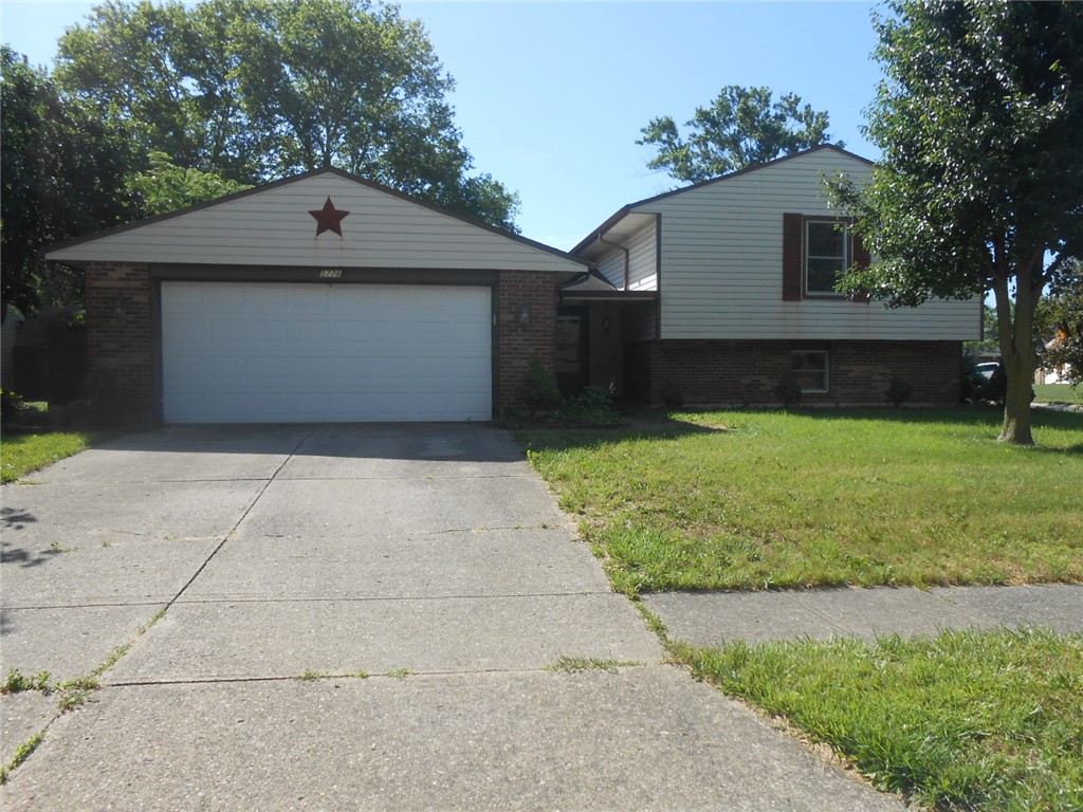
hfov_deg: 67.3
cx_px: 542
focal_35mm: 26
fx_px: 813
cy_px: 406
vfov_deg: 53.1
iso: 80
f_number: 3.5
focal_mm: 4.6
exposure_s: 1/500
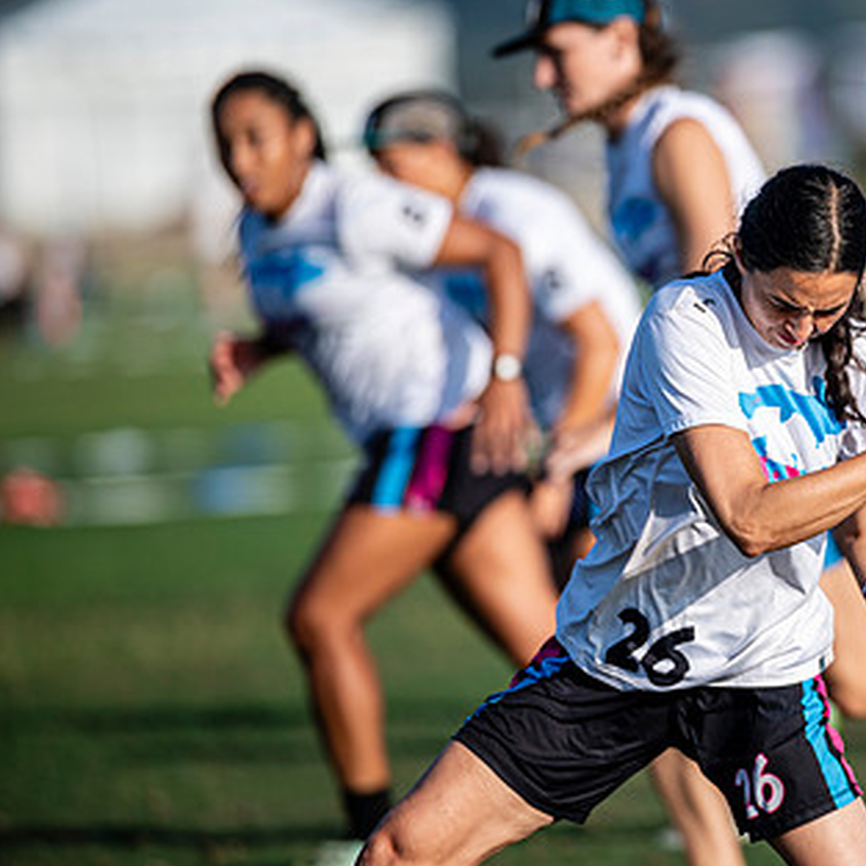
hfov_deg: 4.1
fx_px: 12029
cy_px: 408
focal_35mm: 425
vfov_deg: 4.1
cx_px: 775
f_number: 3.2
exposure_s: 1/1600
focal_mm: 270
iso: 100
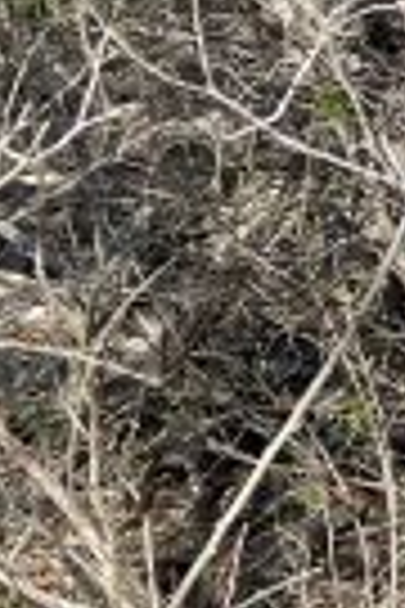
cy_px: 95
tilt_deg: -8.8
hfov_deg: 6.6
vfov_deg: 12.8
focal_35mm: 160
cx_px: 1692
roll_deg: -2.4
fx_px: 2700
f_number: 1.8
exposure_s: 1/1182
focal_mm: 4.25
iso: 32
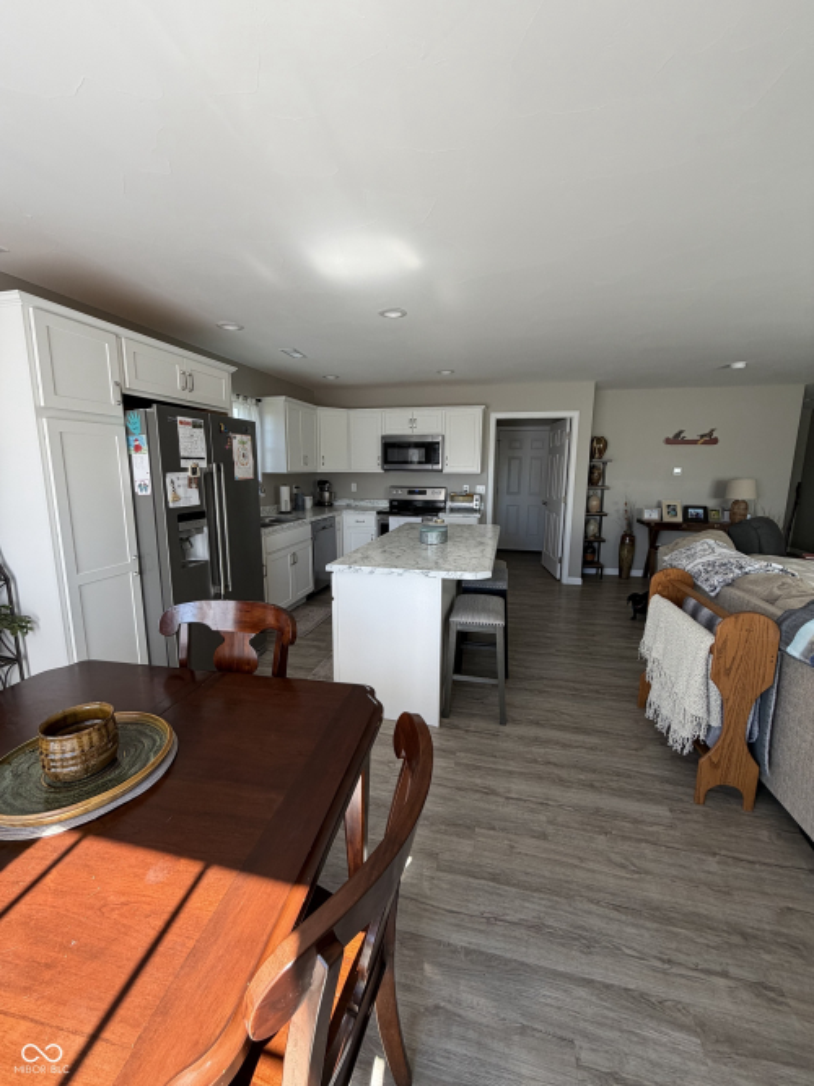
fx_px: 439
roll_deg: +0.0
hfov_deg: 85.7
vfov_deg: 102.1
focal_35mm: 14
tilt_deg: -8.8
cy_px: 543
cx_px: 407
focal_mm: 2.22
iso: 80
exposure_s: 1/121
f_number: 2.2
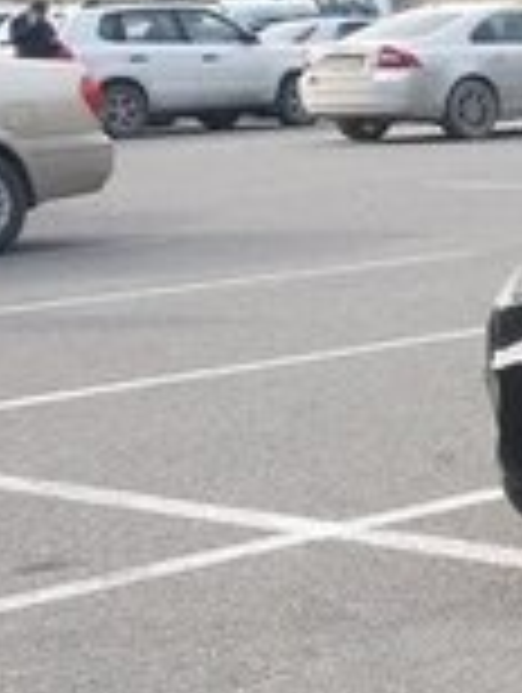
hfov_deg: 10.1
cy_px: 403
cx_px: 1400
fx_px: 2406
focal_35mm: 120
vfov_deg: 16.4
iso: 64
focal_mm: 3.7
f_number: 1.9
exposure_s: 1/446
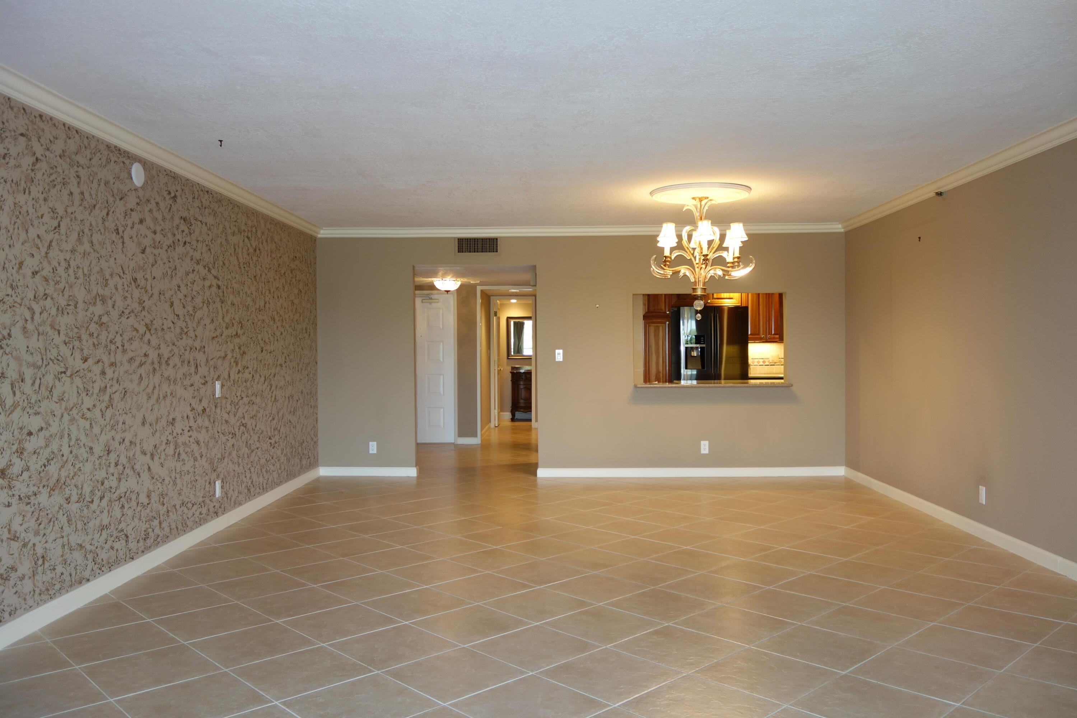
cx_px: 538
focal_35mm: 28
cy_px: 359
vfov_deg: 46.4
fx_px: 838
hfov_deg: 65.5
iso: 125
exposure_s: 1/40
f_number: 1.8
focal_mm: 10.4
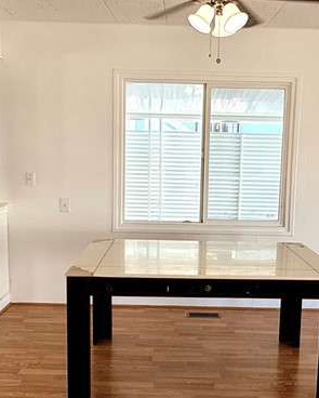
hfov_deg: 39.1
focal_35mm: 38
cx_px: 183
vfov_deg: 47.9
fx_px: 448
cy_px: 207
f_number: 2.2
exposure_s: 1/120
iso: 100
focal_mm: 2.22
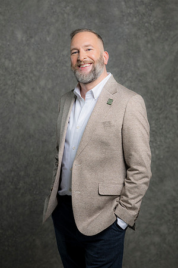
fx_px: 630
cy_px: 134
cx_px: 89
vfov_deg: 23.9
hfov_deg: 16.1
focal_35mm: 85
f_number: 5
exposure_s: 1/200
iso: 125
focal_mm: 85
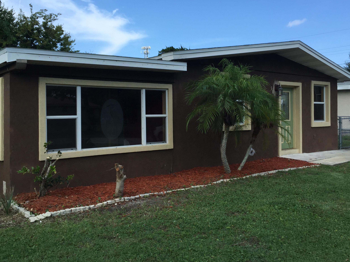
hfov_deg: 52.6
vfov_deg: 40.6
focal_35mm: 35
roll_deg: +0.1
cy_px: 114
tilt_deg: -0.2
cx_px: 182
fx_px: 354
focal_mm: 4.15
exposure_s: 1/1199
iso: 32
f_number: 2.2
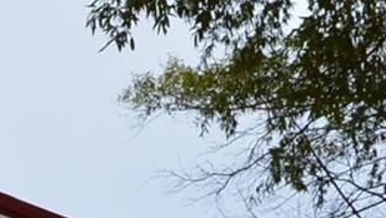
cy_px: 569
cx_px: -395
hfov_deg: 10.5
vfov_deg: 6.1
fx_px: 1914
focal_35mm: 187
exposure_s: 1/320
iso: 400
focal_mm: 18
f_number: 10
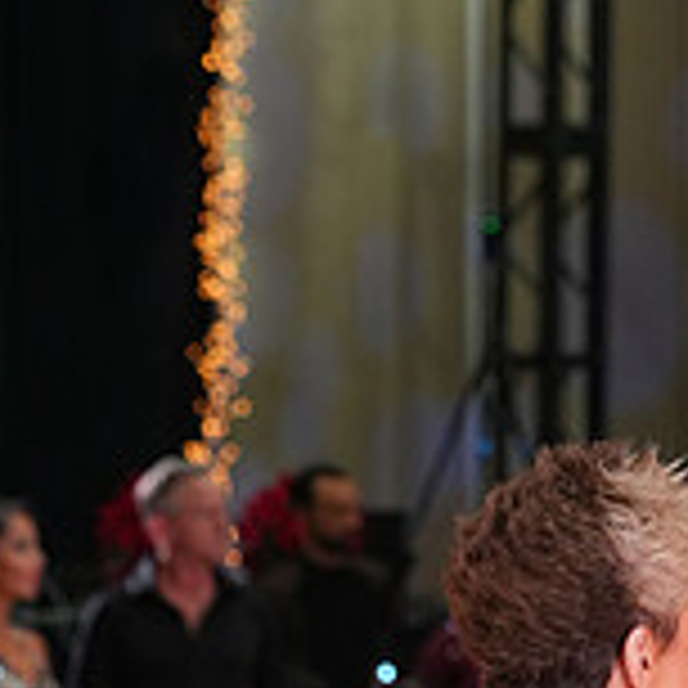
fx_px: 9624
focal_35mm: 428
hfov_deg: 4.1
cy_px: 1142
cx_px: 551
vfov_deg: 4.1
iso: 2500
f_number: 5.6
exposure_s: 1/200
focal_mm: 133
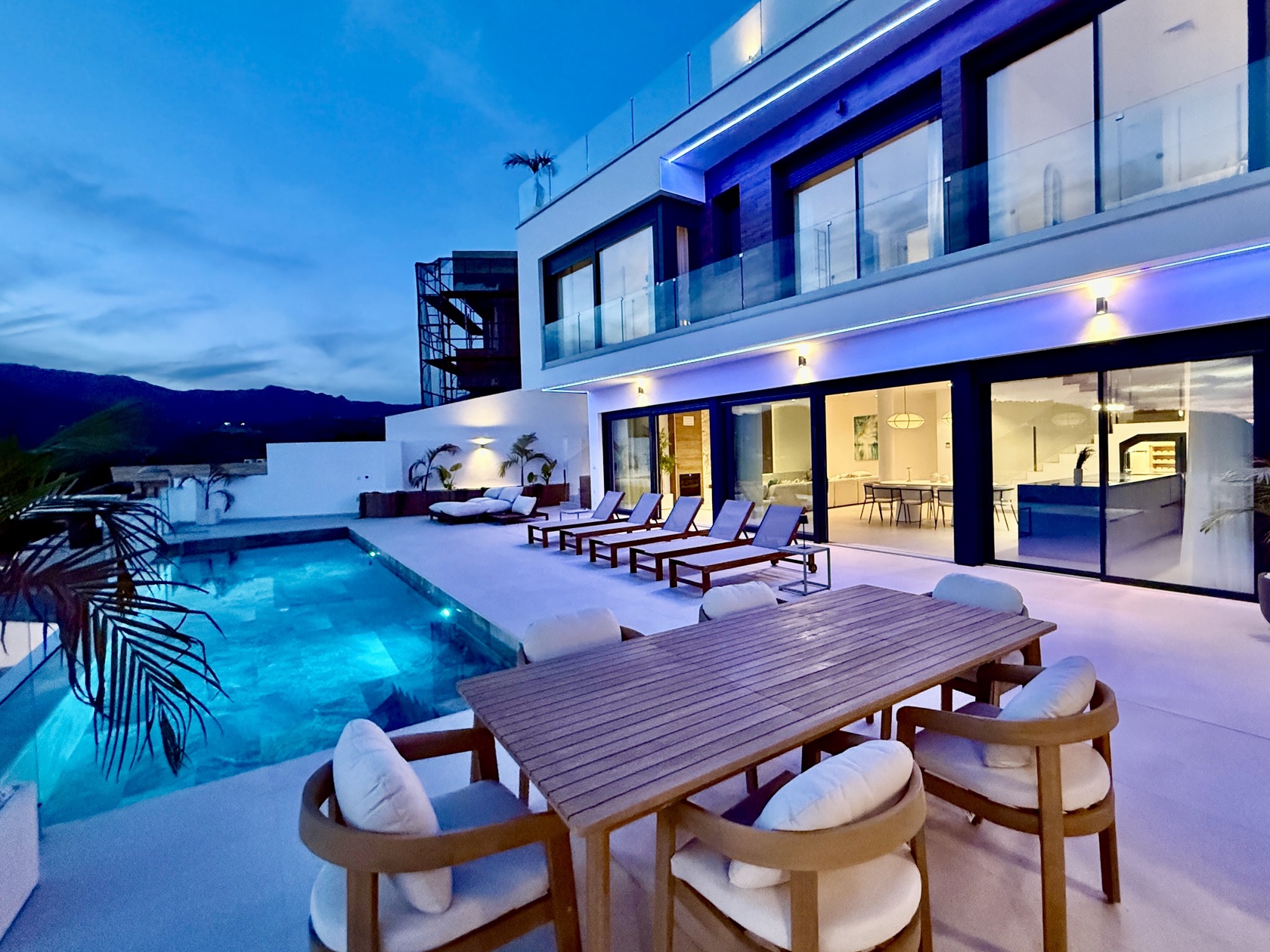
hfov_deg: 94.2
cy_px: 463
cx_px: 694
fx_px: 587
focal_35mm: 16
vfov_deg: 78.1
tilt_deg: -1.6
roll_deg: +1.7
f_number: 2.2
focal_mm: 2.22
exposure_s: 1/60
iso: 800
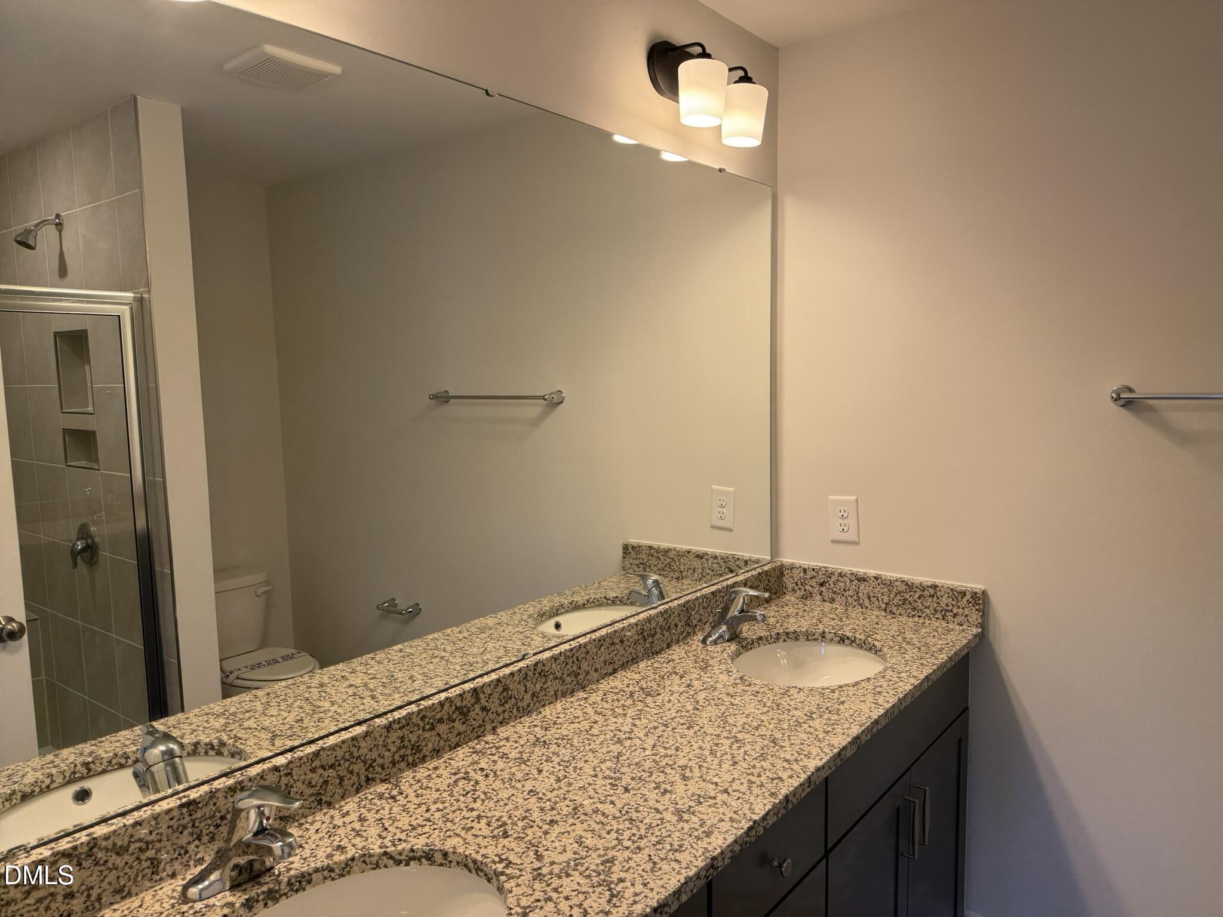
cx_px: 612
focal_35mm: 24
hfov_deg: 71.6
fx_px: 848
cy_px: 458
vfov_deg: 56.8
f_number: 1.78
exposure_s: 1/120
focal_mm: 6.76
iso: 64
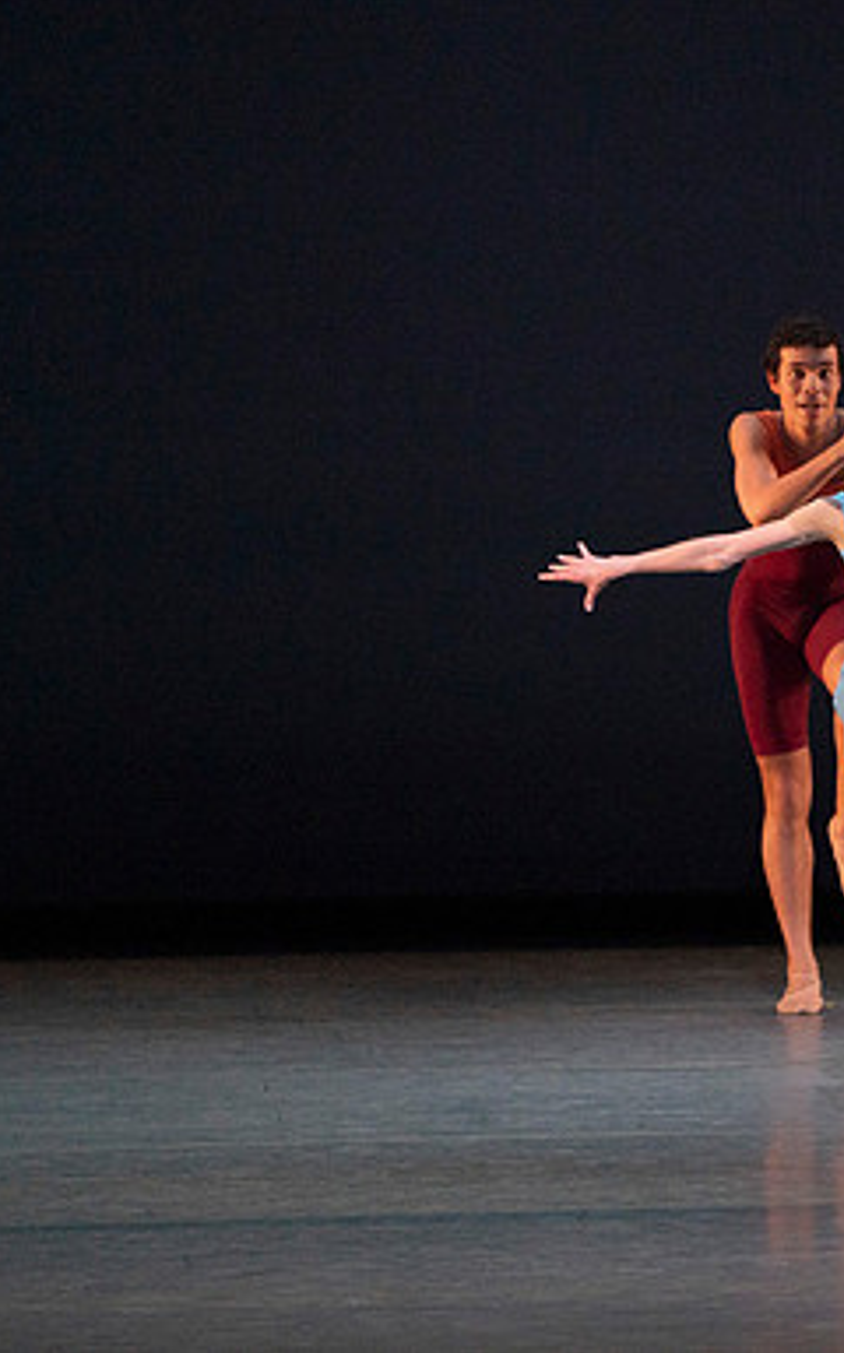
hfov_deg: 2.8
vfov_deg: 4.4
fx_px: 17514
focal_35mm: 475
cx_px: 918
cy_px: 676
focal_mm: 309
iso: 6400
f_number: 5.6
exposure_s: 1/400
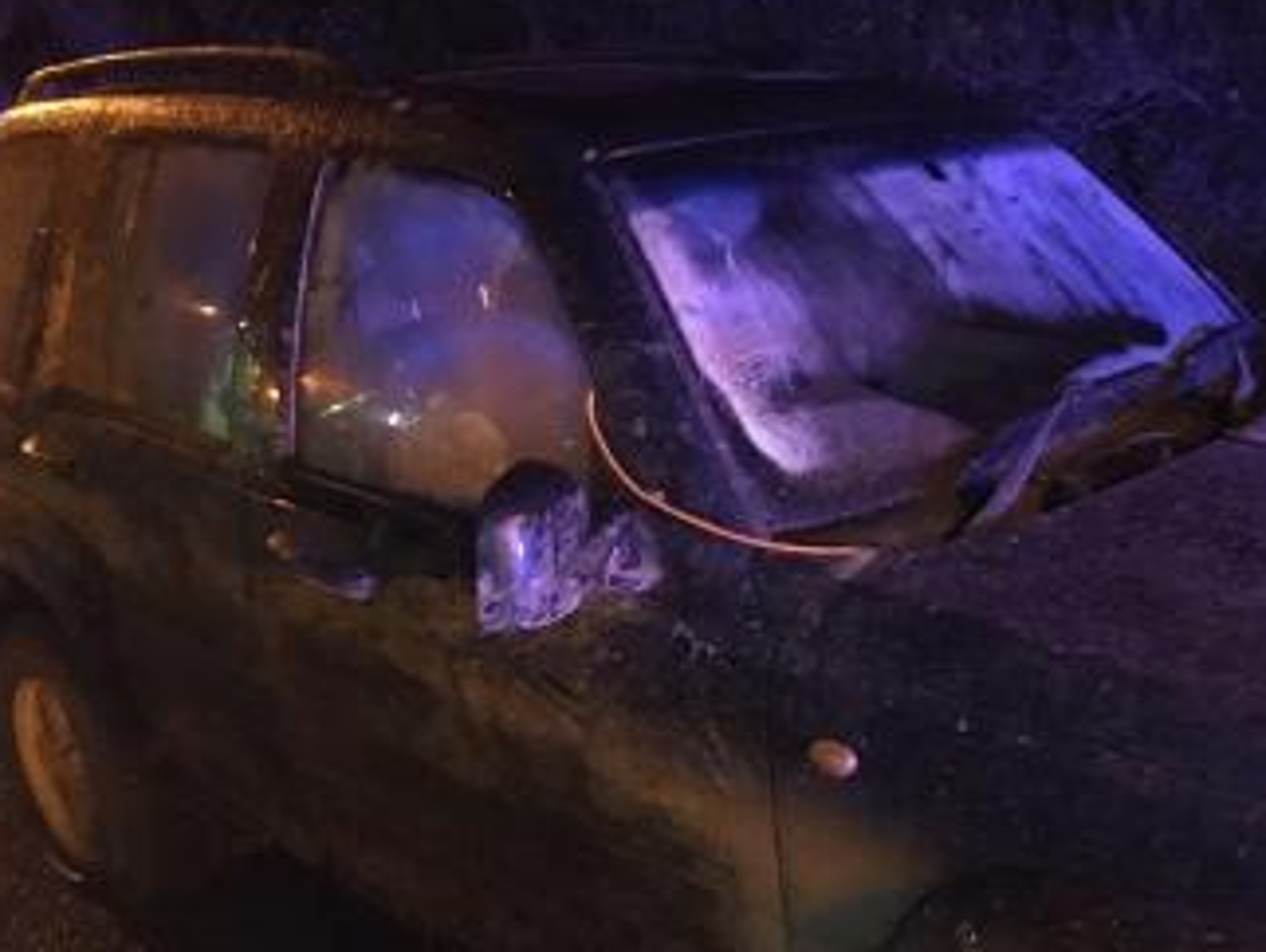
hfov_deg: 51.2
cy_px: 472
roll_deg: +3.5
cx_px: 704
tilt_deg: -8.0
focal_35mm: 36
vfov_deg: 39.7
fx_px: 1318
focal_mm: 4.15
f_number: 2.2
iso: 2000
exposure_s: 1/17
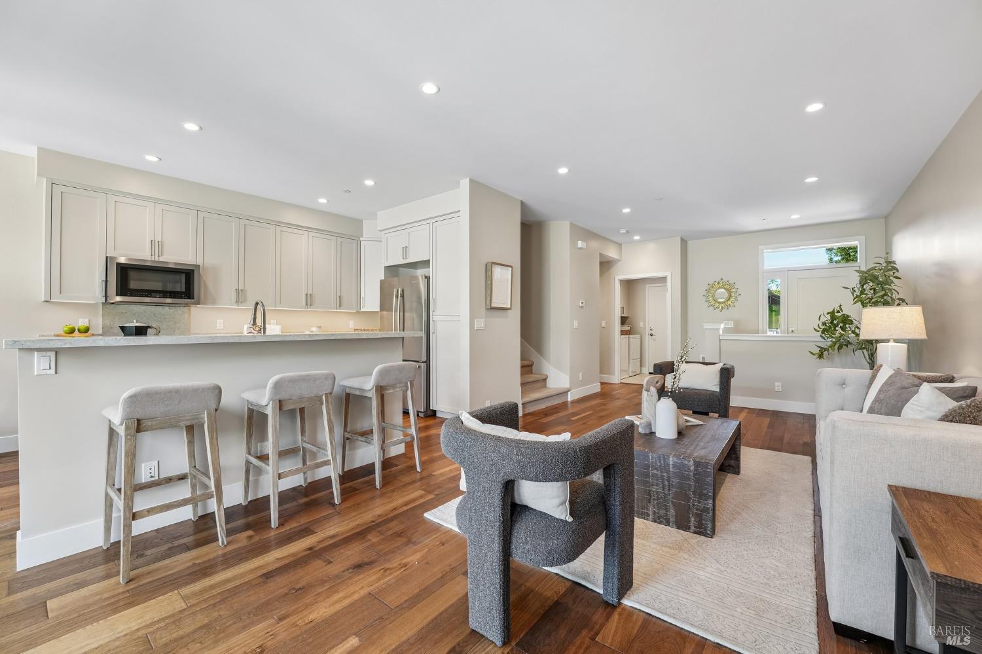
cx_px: 491
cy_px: 327
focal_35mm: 14
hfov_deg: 104.3
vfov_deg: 81.2
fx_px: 382
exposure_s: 1/25
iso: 640
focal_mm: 14
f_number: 8
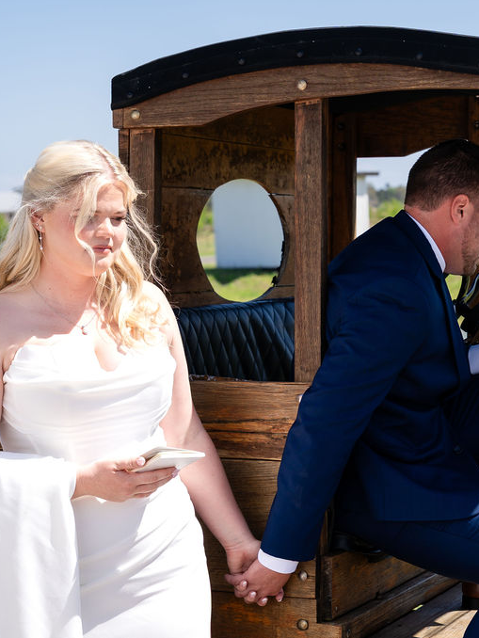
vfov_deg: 21.5
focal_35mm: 91
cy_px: 309
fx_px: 1678
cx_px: 287
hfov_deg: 16.2
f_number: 5
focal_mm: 58
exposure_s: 1/500
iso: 100
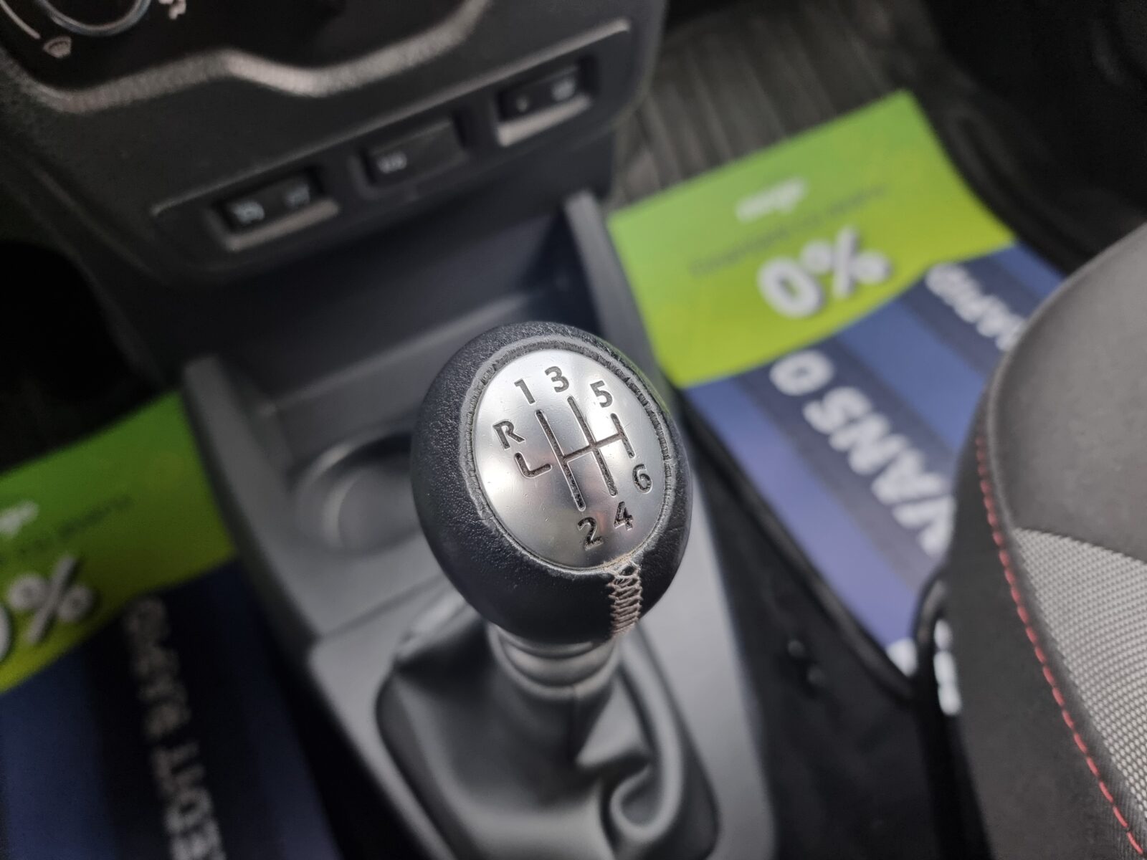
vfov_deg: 56.8
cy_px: 430
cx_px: 574
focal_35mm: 24
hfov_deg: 71.6
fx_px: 795
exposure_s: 1/120
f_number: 1.8
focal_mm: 6.7
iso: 250
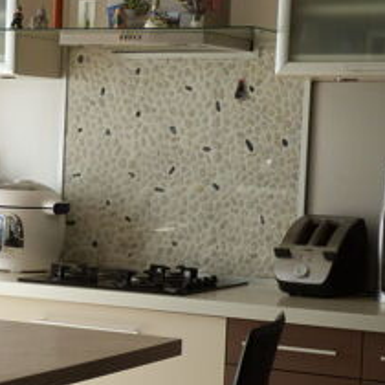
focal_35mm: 117
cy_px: 251
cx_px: -18
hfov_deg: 14.6
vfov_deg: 14.9
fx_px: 1472
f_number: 3.2
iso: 250
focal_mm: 10.5
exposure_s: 1/250
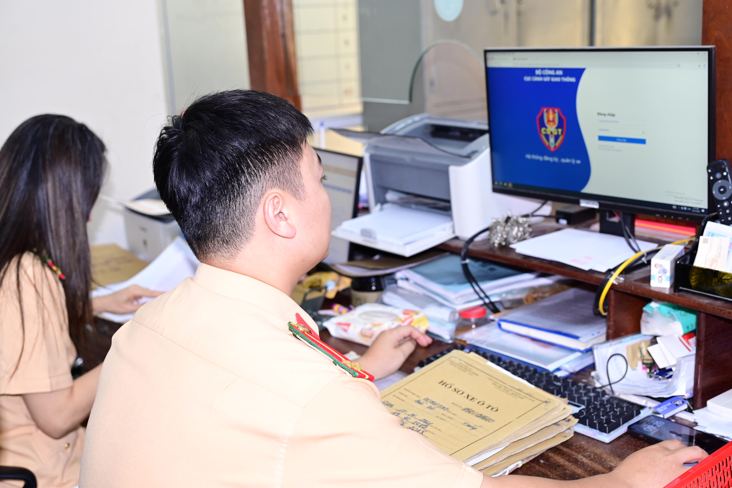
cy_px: 244
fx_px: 895
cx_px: 366
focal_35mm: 44
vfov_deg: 30.5
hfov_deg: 44.5
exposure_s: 1/125
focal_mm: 44
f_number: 4
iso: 1250
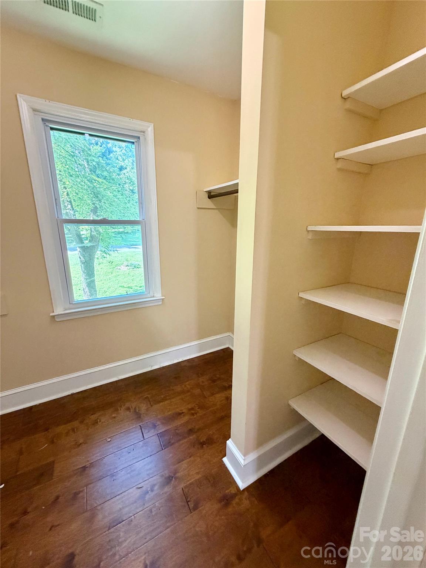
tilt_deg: -11.2
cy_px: 284
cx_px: 213
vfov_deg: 102.1
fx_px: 230
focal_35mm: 14
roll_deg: -1.3
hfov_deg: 85.7
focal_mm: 2.22
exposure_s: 1/60
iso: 400
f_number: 2.2
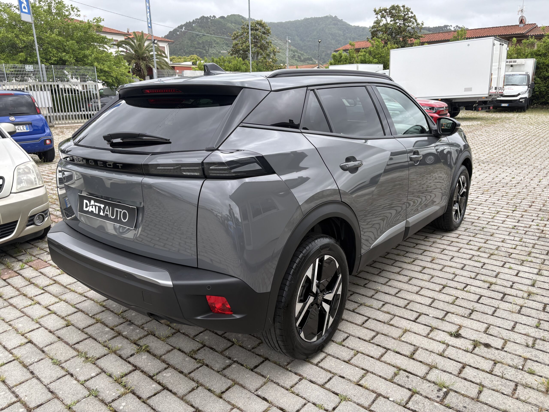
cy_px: 206
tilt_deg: -17.0
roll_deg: +2.0
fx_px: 412
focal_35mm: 26
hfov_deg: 67.3
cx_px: 274
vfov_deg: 53.1
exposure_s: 1/341
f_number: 1.6
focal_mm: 5.96
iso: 50
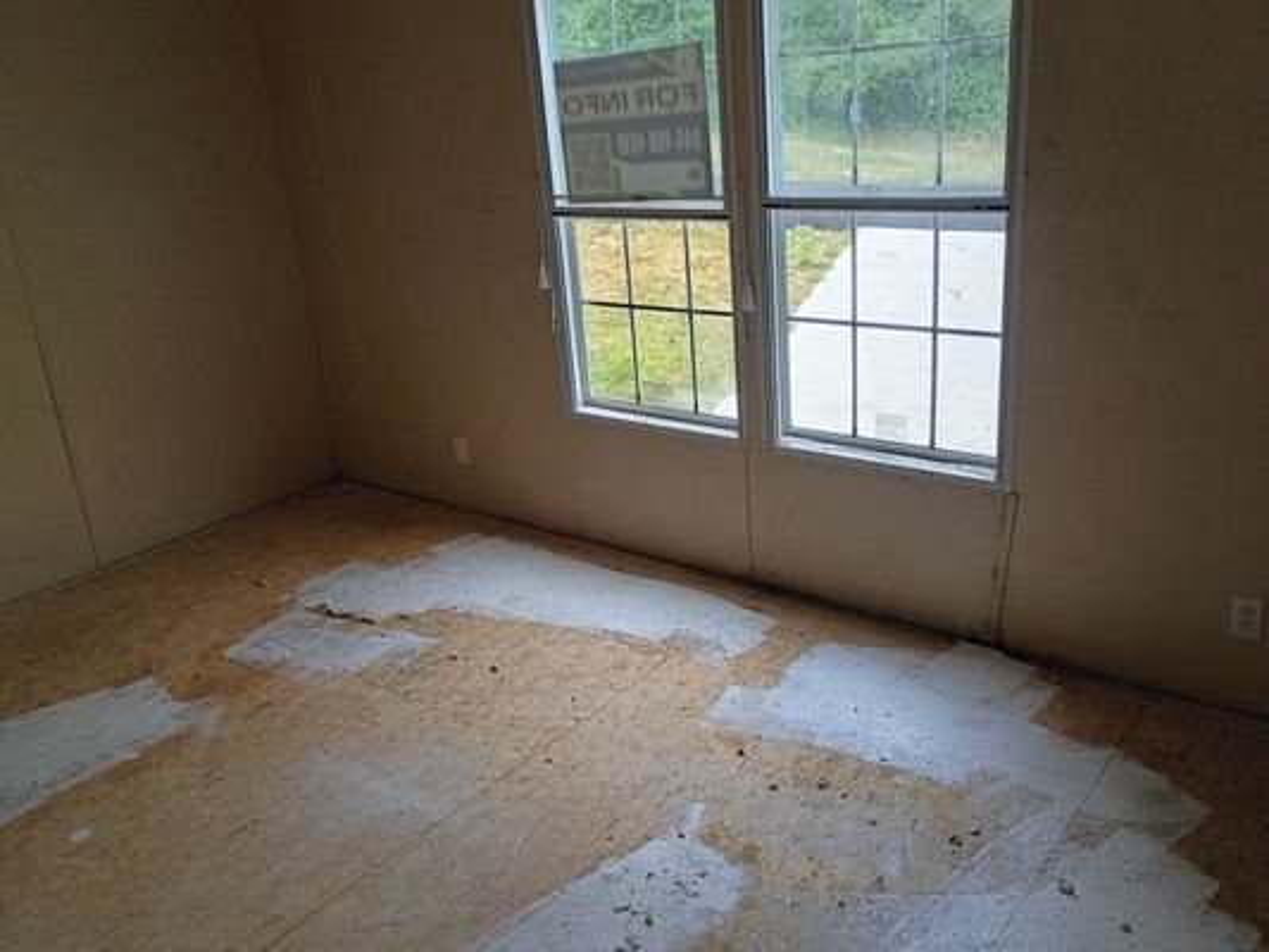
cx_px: 634
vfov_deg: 48.2
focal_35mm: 29
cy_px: 476
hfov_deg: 61.6
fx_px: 1063
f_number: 1.8
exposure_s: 1/140
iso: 100
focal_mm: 4.27
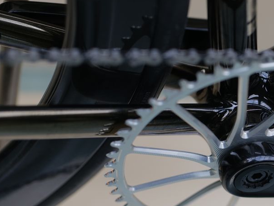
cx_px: 193
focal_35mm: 102
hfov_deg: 19.2
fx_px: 807
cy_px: 124
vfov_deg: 14.5
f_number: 1.8
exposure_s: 1/160
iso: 100
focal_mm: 50
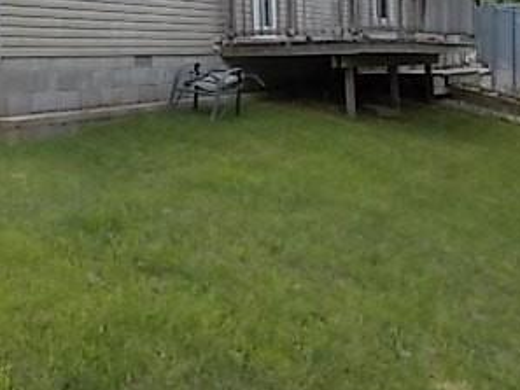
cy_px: 14
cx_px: 82
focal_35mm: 56
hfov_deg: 33.1
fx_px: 842
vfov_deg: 25.1
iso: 80
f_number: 3.2
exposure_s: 1/400
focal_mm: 4.6
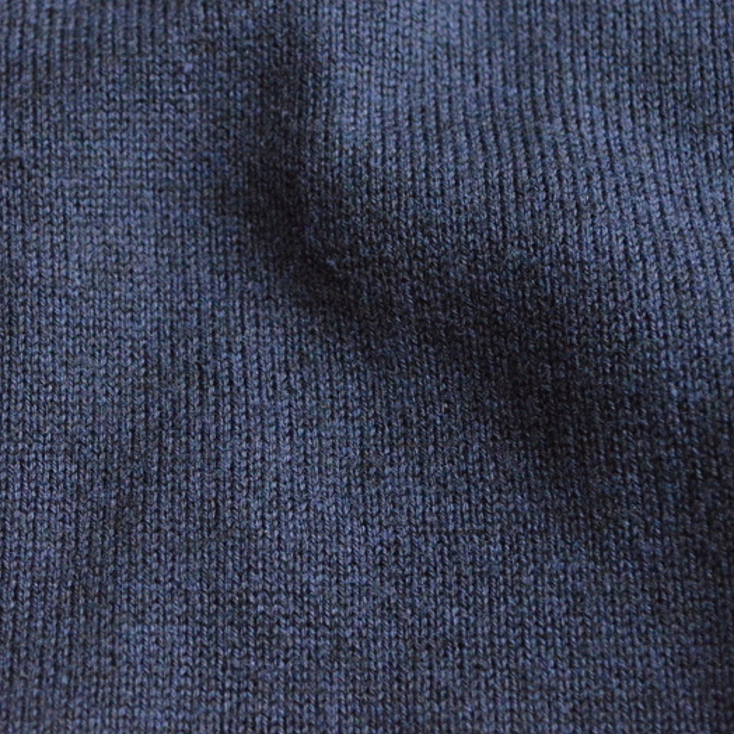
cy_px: 365
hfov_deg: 17.2
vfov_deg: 17.2
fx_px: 2423
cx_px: 209
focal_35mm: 101
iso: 6400
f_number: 9
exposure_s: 1/160
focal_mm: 52
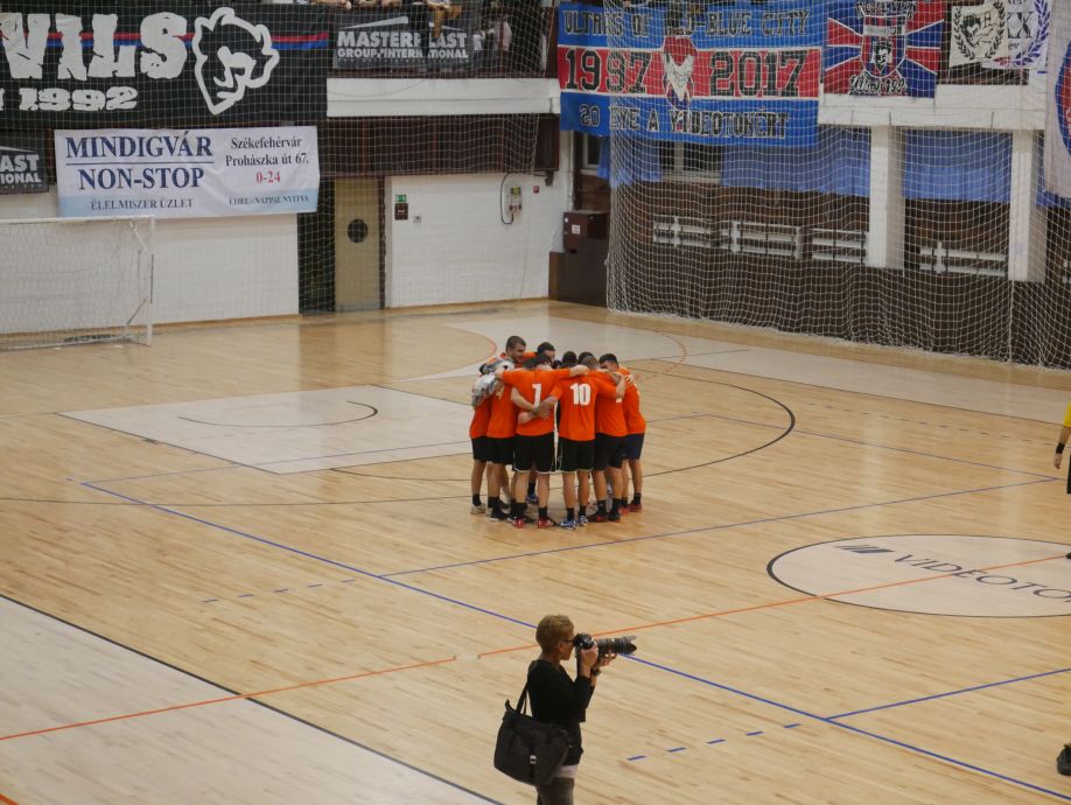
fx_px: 2601
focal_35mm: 84
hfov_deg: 23.3
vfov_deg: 17.6
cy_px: 402
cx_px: 536
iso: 3200
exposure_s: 1/100
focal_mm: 42
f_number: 5.6
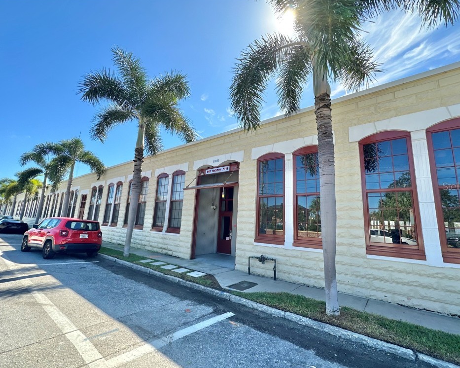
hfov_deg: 96.8
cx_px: 237
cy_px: 186
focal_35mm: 15
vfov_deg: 84.0
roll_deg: -3.2
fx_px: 204
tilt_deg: +10.3
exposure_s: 1/807
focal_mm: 2.22
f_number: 2.2
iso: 40
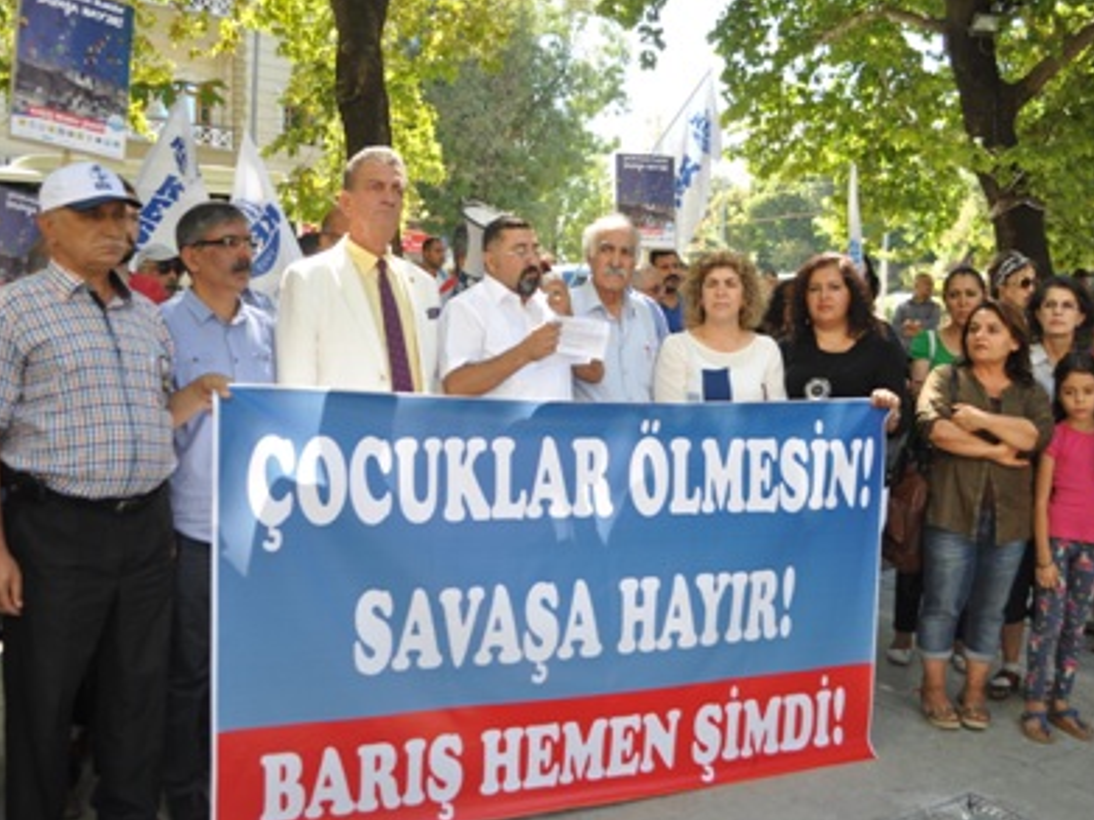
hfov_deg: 55.4
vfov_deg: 42.9
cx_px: 548
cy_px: 411
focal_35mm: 33
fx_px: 1043
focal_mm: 20
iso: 200
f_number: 7.1
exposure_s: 1/200
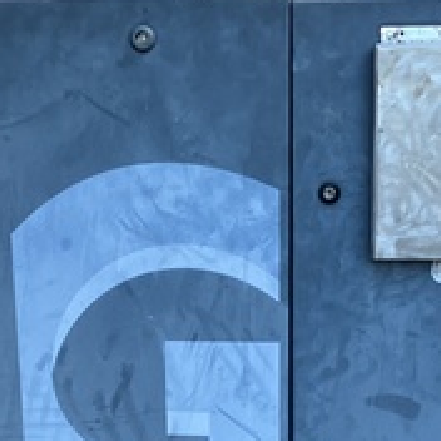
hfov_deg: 19.3
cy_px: 469
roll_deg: +3.9
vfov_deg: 18.6
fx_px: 1297
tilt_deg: -16.0
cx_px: 253
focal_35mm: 90
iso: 64
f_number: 1.8
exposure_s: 1/121
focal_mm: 3.99
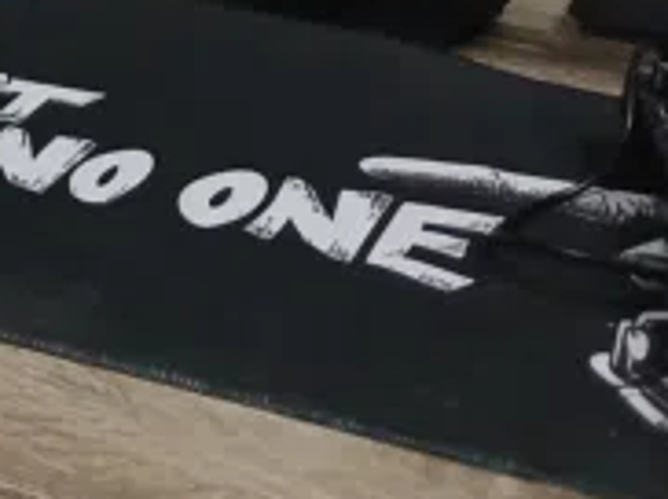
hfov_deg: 18.7
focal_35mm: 95
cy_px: -341
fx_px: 1831
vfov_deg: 14.1
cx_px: -275
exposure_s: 1/25
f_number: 1.8
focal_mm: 3.98
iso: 320
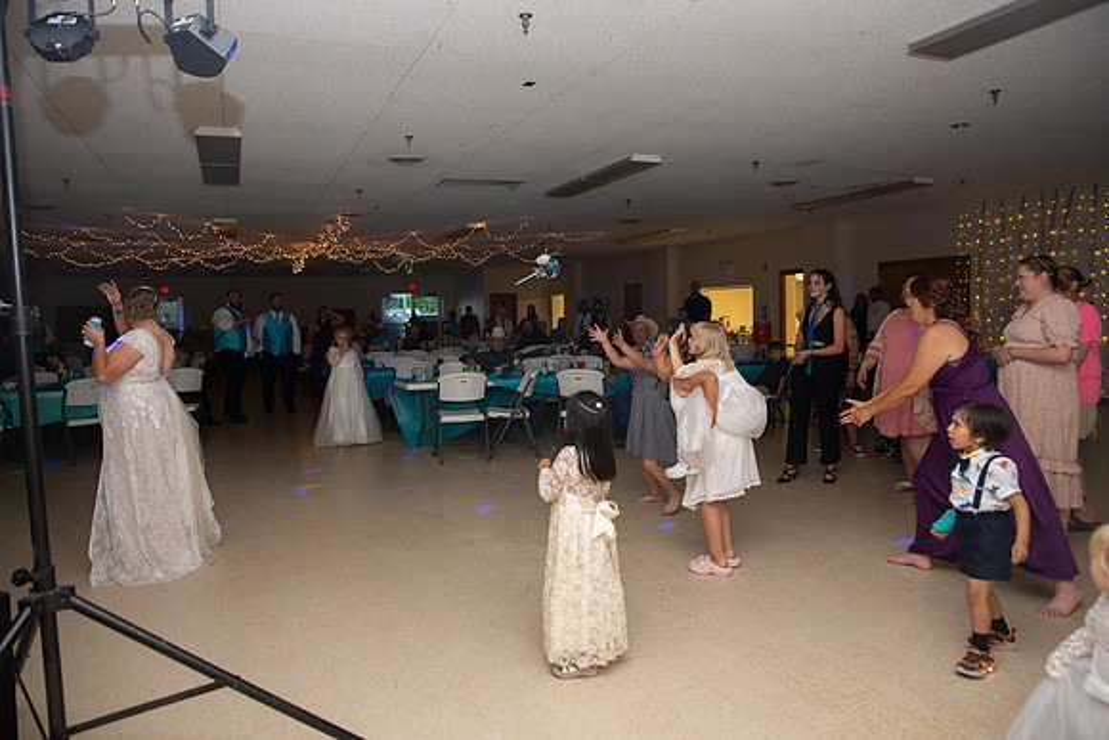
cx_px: 554
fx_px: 739
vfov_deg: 53.2
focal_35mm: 24
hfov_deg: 73.7
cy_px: 370
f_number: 3.5
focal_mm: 24
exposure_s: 1/125
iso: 800
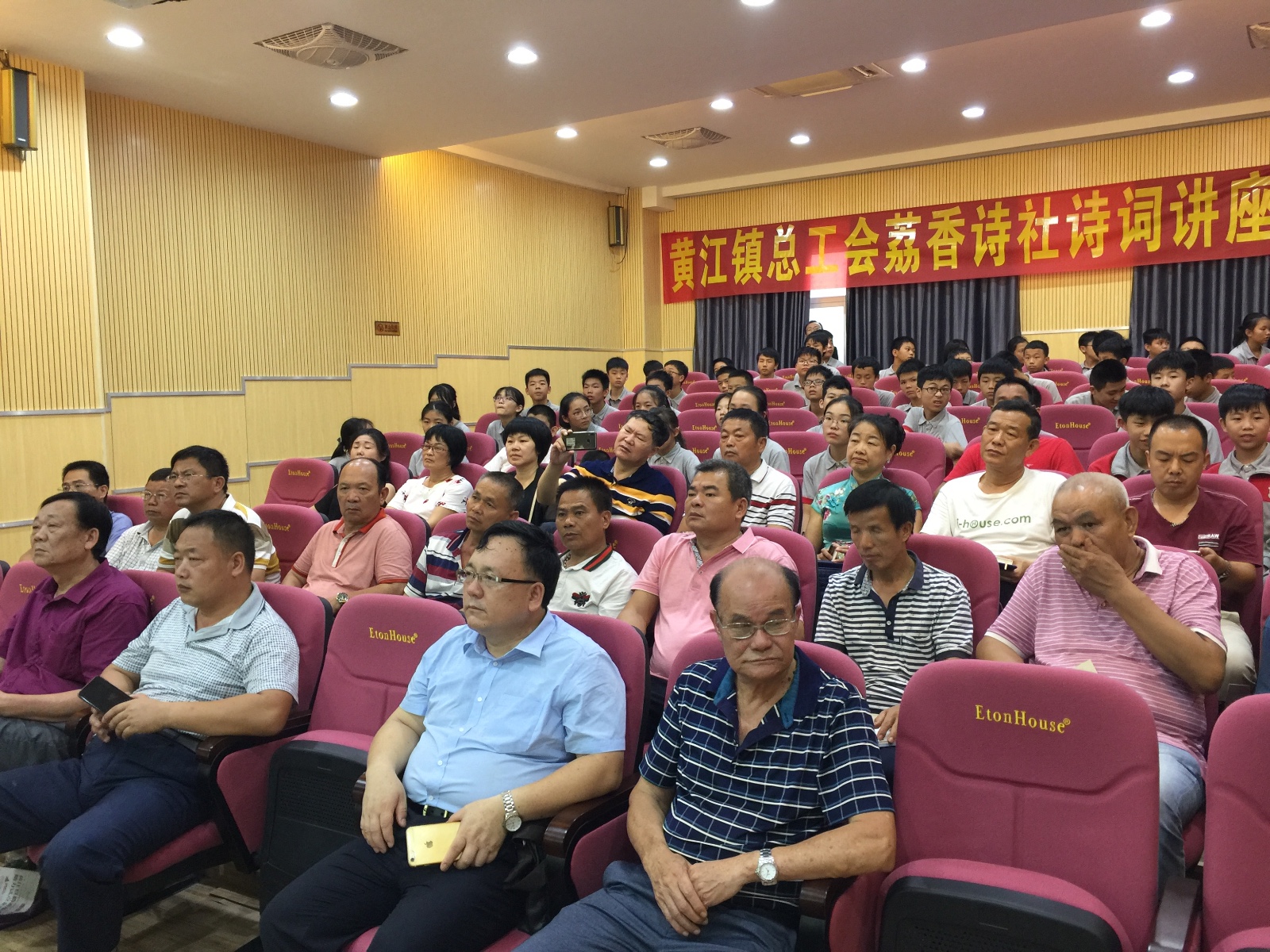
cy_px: 476
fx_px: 1064
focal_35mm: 29
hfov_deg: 61.7
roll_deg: -0.7
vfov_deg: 48.2
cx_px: 635
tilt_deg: -4.5
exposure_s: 1/17
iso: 64
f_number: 2.2
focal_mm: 4.15
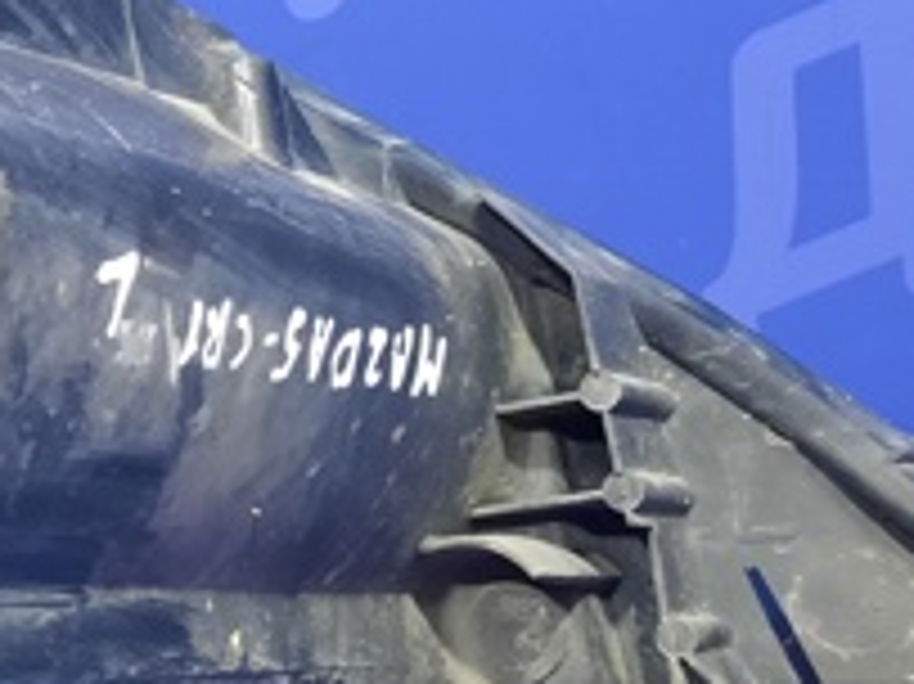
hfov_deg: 22.8
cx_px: -171
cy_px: 310
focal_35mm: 79
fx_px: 2085
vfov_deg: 18.6
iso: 500
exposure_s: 1/25
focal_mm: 4.6
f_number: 2
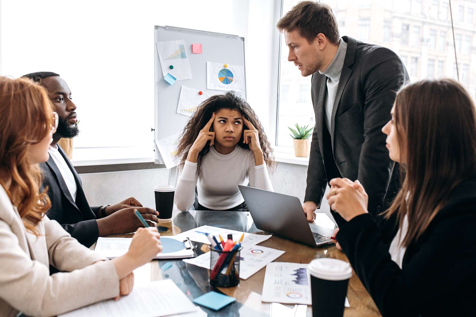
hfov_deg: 54.4
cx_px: 238
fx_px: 463
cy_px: 158
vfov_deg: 37.9
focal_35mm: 35
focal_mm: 35
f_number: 3.5
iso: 1250
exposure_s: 1/200
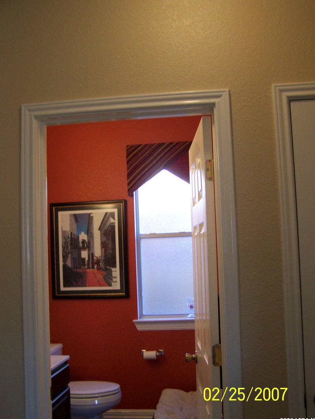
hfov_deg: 36.9
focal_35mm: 39
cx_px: 160
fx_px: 472
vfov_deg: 47.8
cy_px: 208
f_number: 2.8
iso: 160
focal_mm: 6.3
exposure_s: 1/30
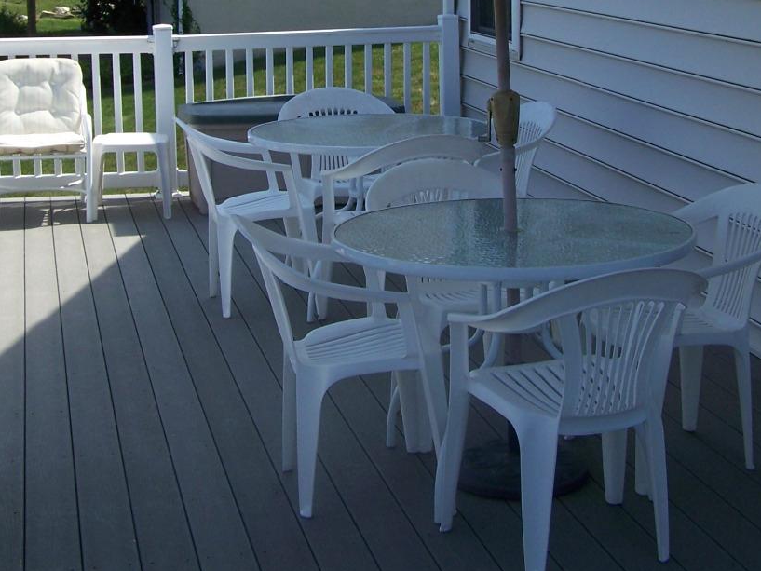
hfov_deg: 29.0
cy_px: 86
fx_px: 1473
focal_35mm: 67
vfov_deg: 21.6
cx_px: 386
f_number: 4
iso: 64
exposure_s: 1/500
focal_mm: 6.3
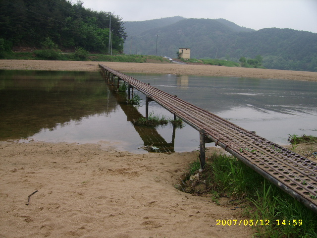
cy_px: 119
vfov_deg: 40.7
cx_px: 158
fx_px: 321
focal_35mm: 35
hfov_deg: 52.6
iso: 50
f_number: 5.8
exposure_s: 1/250
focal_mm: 5.95
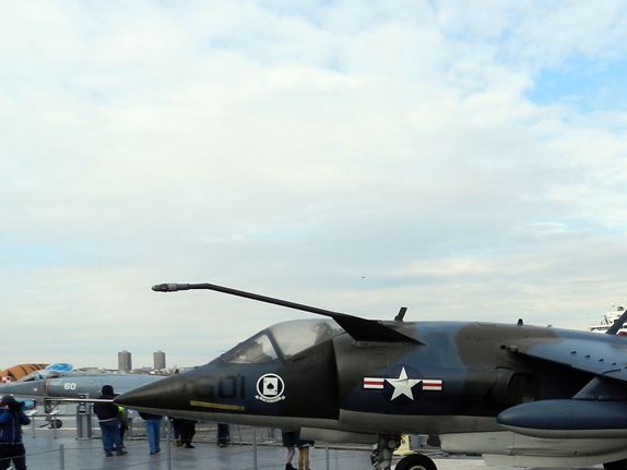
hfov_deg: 43.3
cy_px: 379
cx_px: 517
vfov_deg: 34.1
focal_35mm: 41
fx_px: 743
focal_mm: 4
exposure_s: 1/800
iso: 160
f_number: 4
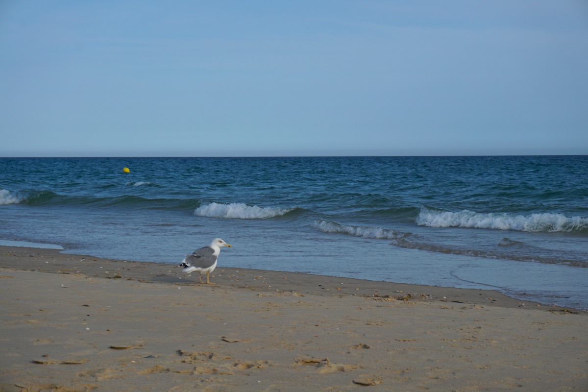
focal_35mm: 75
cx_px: 294
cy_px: 196
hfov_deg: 27.0
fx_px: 1225
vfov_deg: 18.2
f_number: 7.1
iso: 160
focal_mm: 50
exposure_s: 1/800
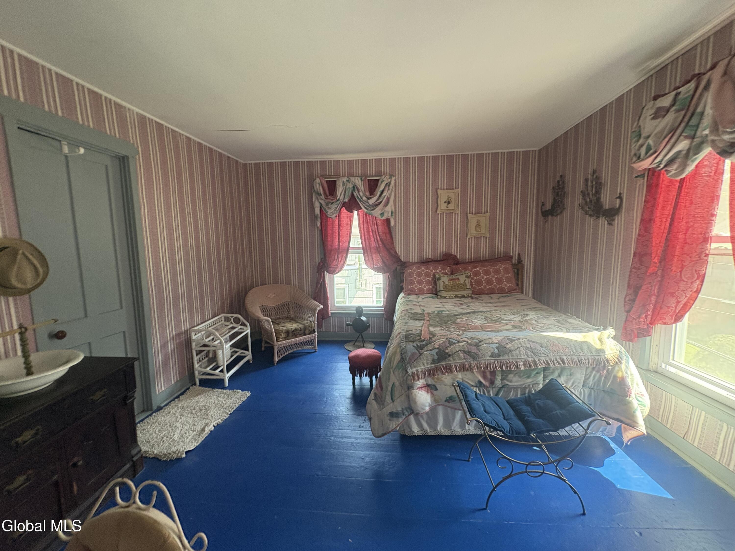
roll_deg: -0.3
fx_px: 297
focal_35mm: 14
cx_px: 368
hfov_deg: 102.1
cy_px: 276
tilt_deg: -7.0
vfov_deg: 85.7
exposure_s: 1/60
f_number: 2.2
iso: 320
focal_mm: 2.22
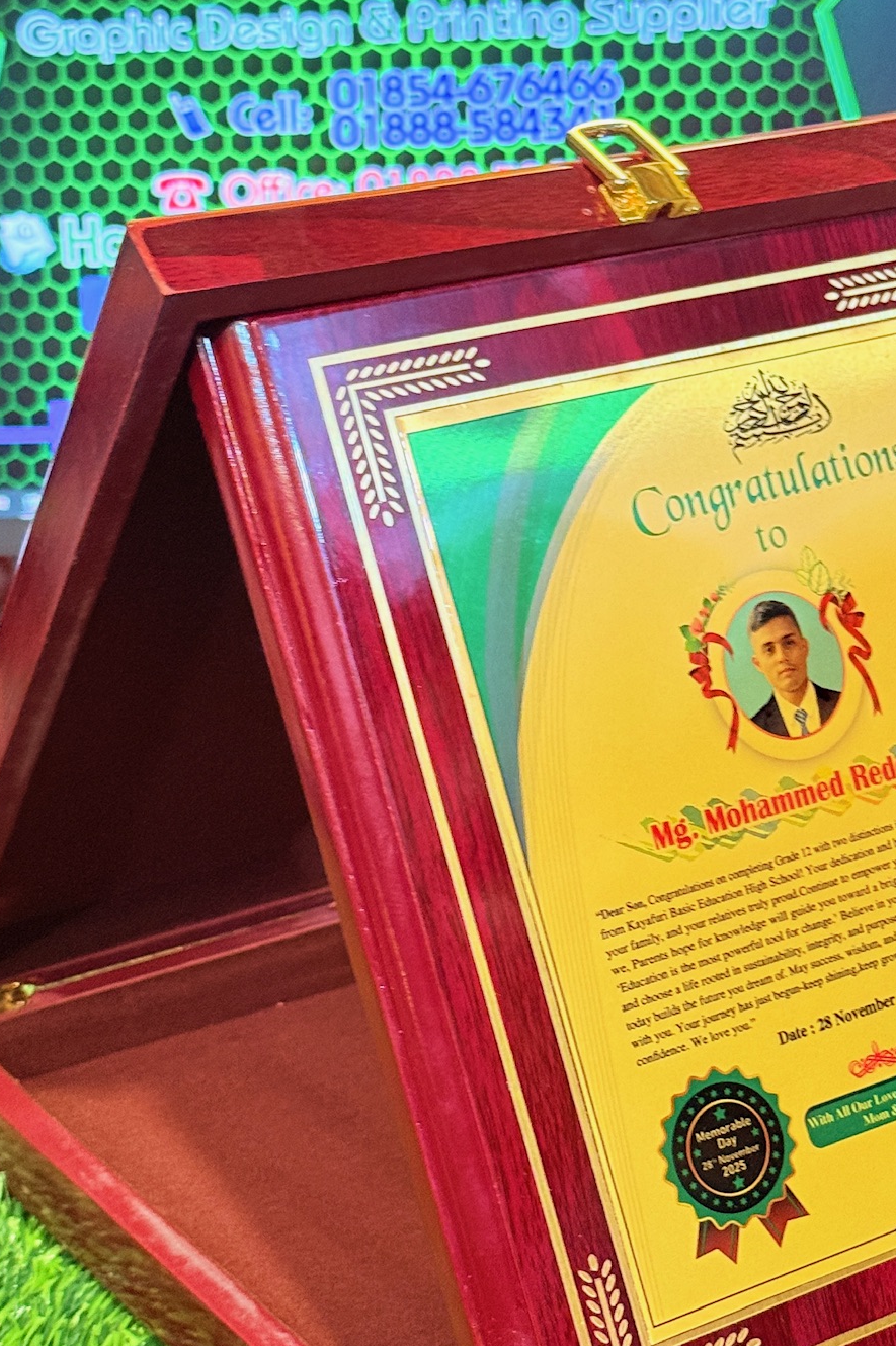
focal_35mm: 77
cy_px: 768
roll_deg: +0.5
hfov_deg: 17.7
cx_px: 473
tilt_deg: -17.6
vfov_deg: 26.3
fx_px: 2875
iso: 200
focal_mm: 6.76
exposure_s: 1/33
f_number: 1.78
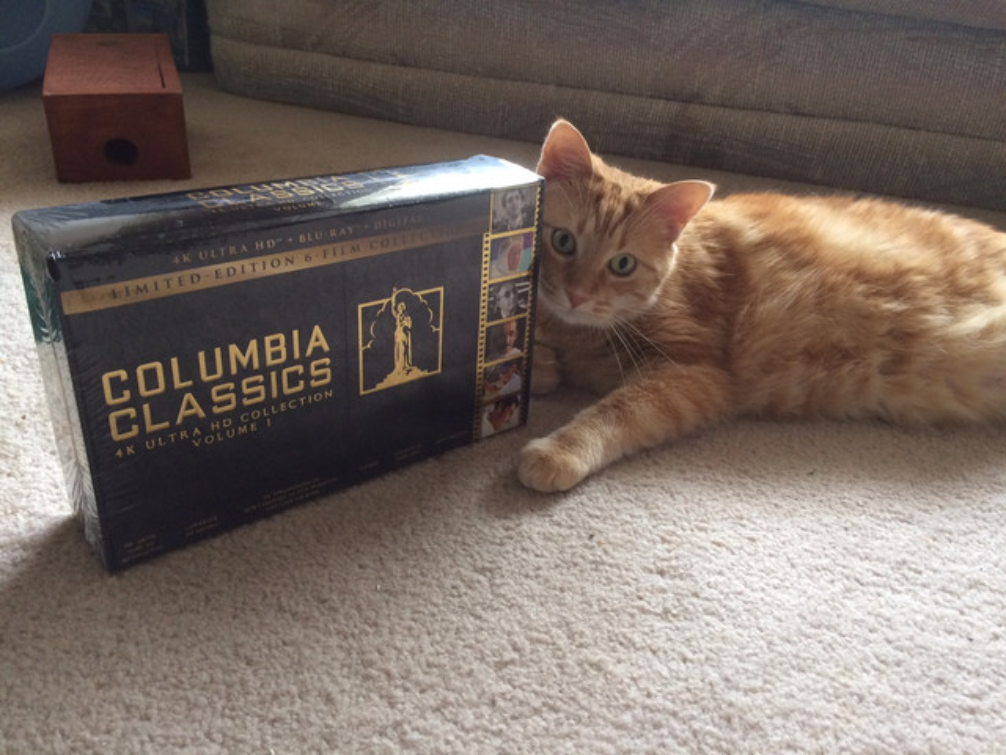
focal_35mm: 29
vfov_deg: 48.2
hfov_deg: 61.7
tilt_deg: -29.7
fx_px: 843
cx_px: 503
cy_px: 378
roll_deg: -3.7
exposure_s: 1/30
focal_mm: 4.15
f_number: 2.2
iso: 100
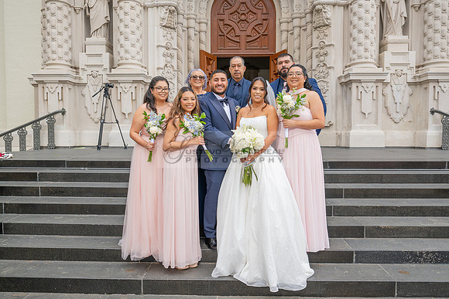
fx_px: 349
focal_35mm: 28
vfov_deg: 46.4
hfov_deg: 65.5
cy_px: 150
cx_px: 224
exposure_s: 1/200
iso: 200
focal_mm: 28
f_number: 5.6
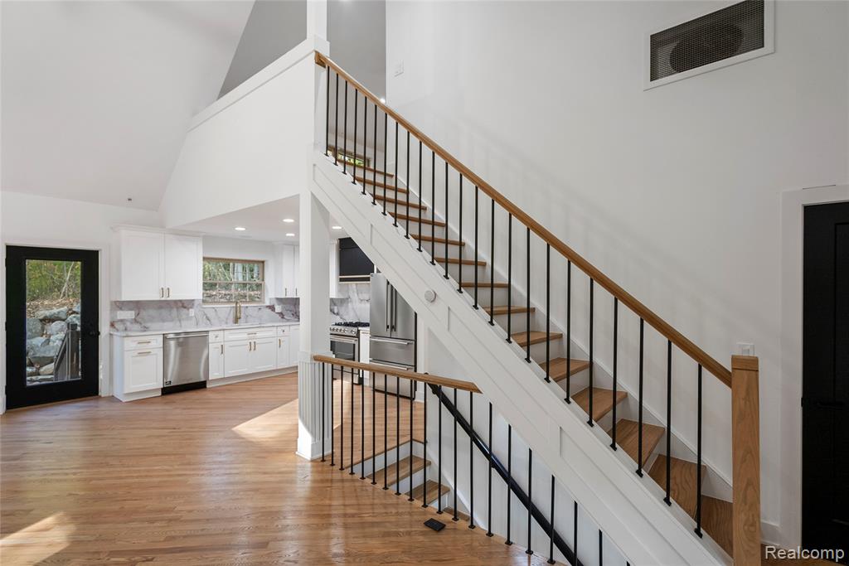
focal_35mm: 17
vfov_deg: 70.5
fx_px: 401
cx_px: 424
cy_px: 283
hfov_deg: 93.3
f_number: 4
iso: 100
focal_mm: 17
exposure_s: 1/60
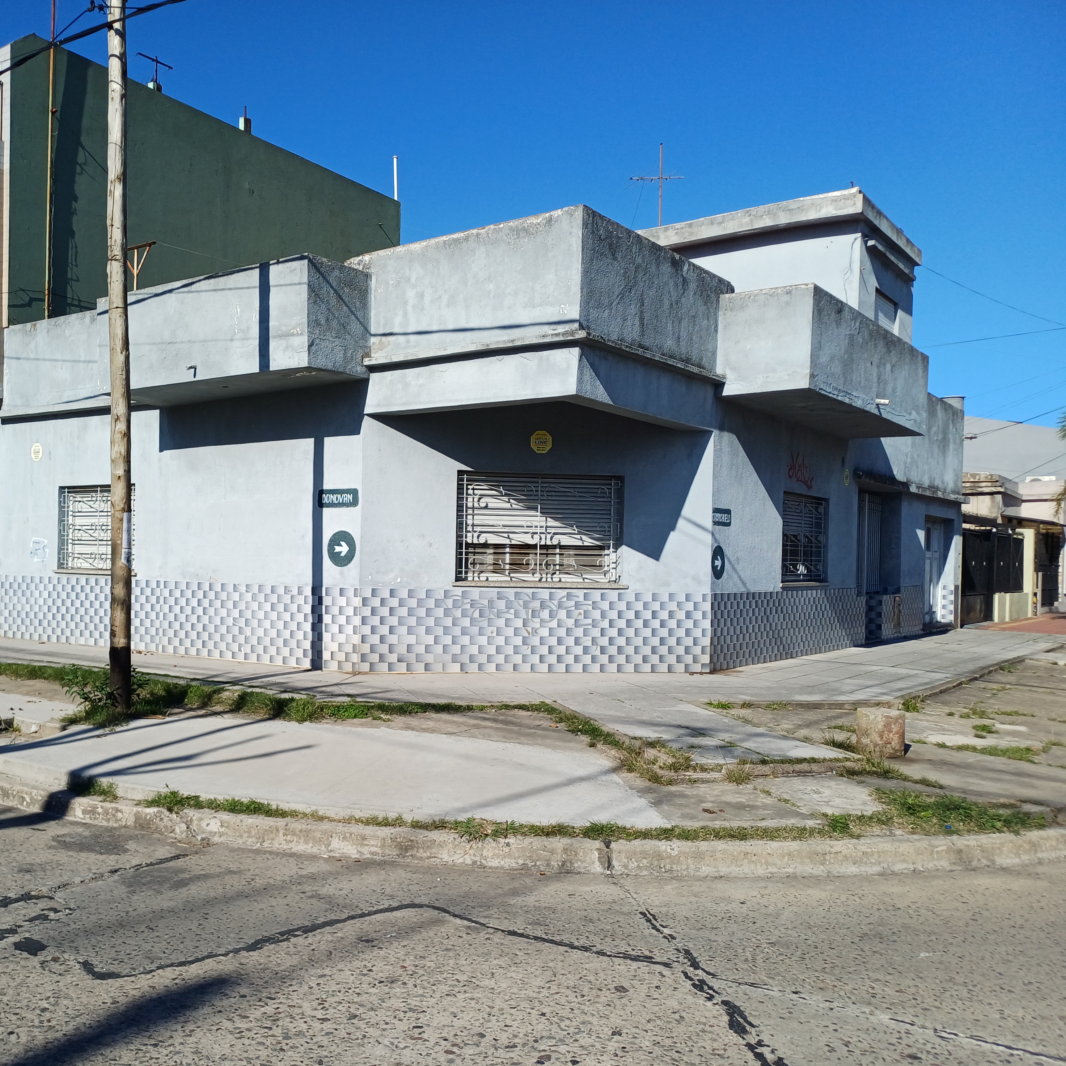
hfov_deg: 52.9
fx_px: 1045
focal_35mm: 30
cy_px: 540
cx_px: 351
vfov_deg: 54.0
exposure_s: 1/1658
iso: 50
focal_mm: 4.65
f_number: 1.8
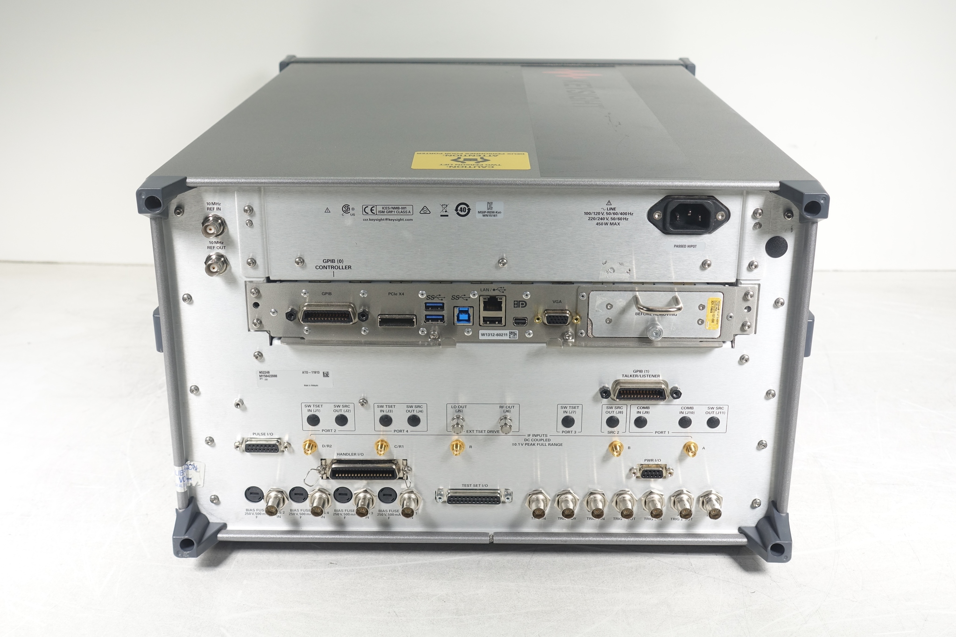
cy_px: 318
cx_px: 478
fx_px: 1195
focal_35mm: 45
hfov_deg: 43.6
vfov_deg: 29.9
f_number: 4
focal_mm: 16.39
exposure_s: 1/80
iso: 125
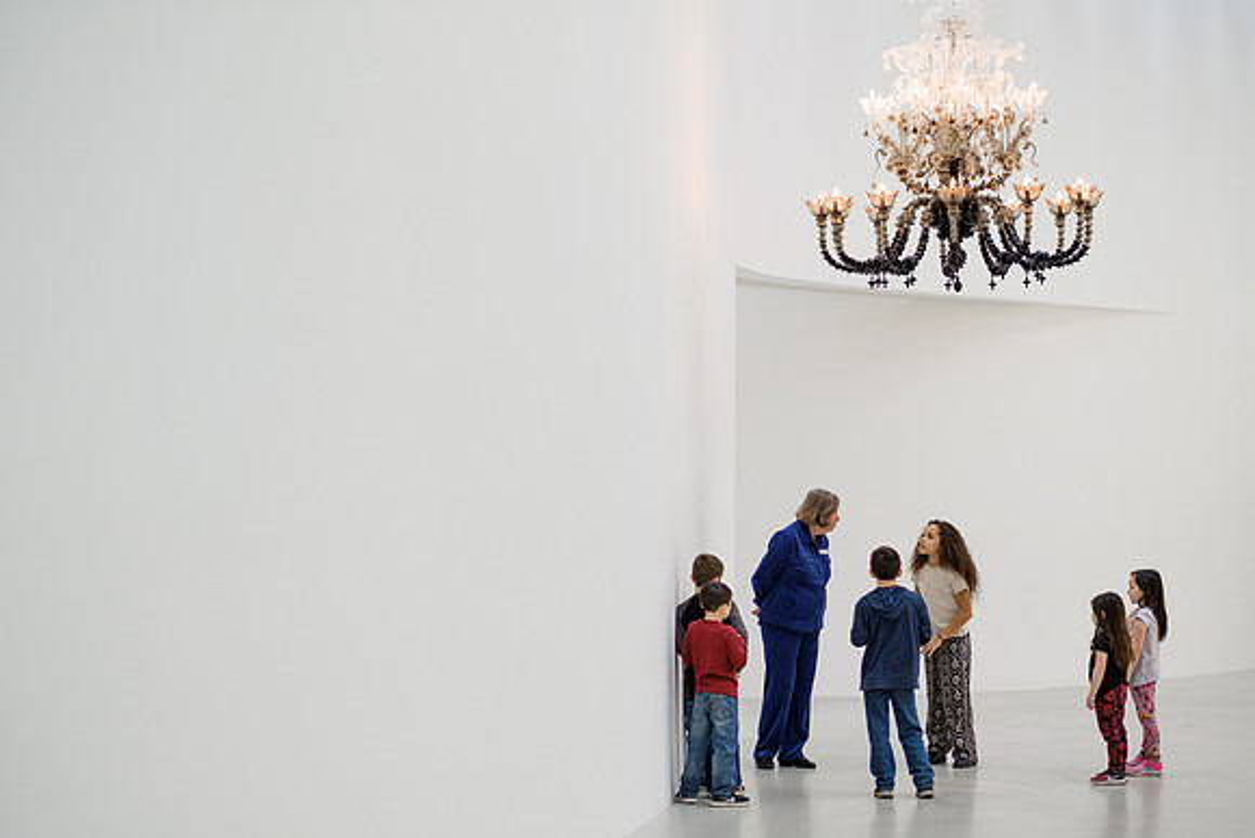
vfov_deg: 15.8
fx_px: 3016
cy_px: 419
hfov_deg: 23.5
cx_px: 632
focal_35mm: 86
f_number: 1.4
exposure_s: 1/110
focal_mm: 56
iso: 200
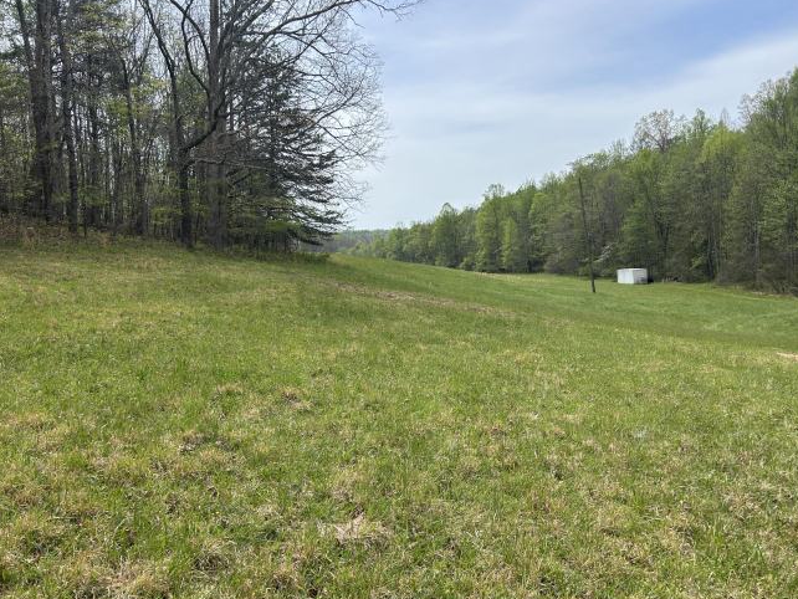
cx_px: 412
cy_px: 304
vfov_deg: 51.4
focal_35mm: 27
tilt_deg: -6.8
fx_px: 623
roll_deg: +4.1
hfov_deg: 65.3
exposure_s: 1/3571
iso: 50
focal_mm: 5.7
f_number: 1.5
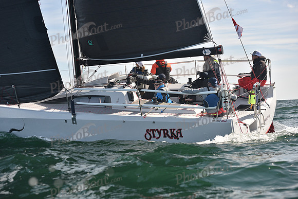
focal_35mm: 70
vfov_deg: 19.5
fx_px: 580
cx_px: 149
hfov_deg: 28.8
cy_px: 100
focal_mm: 70
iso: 250
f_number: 4
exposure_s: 1/640
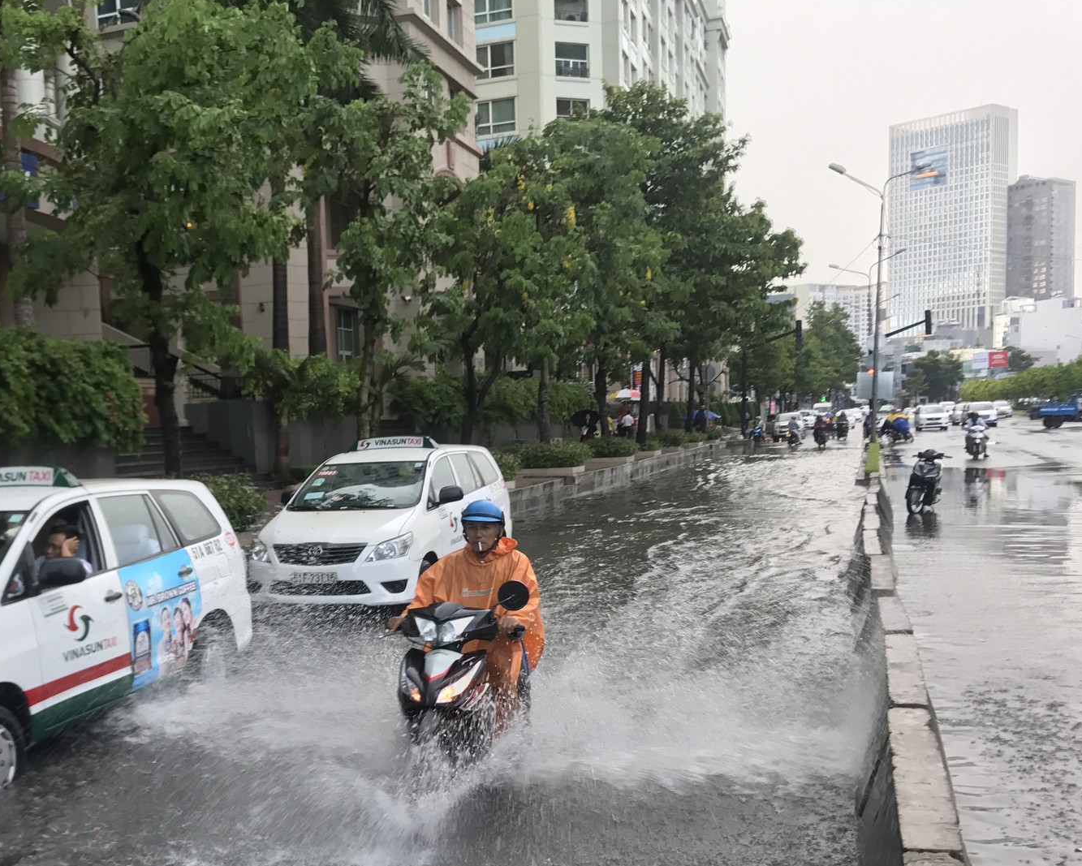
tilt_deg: -6.6
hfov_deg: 43.6
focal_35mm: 41
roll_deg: +2.7
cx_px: 300
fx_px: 1313
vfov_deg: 36.0
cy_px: 604
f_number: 1.8
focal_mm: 3.99
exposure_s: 1/100
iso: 32
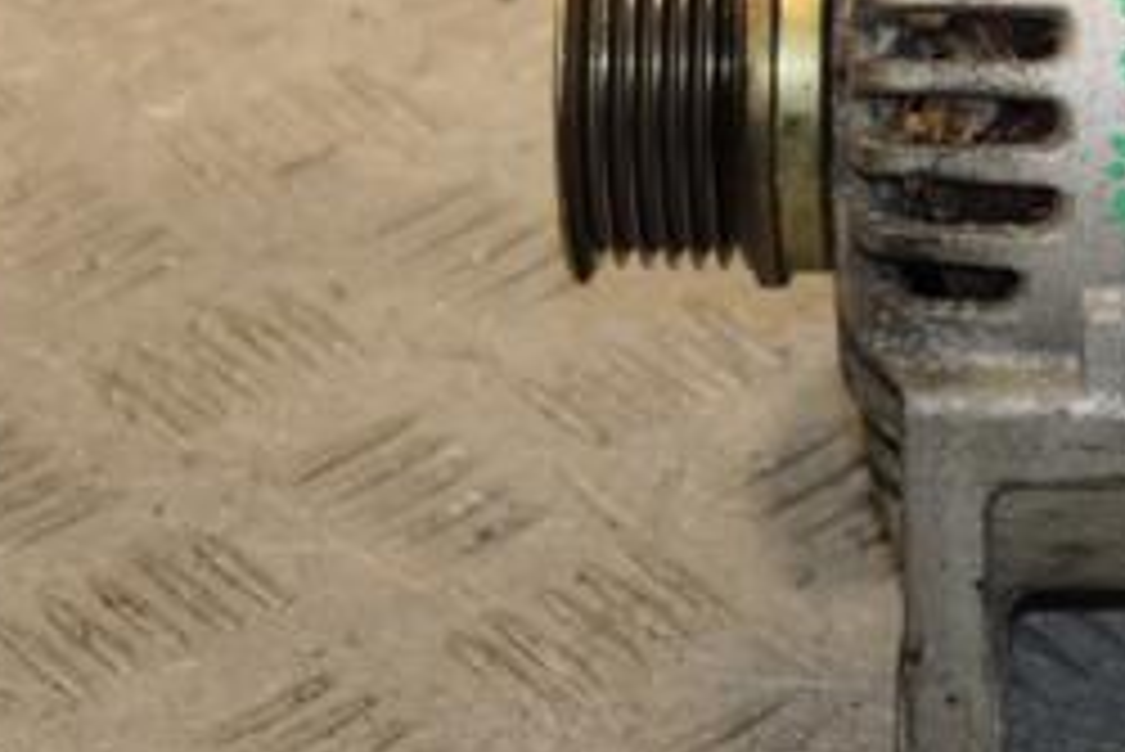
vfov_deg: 6.2
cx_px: 1138
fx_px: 6972
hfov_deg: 9.2
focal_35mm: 223
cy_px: 90
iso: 800
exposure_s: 1/200
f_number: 5.6
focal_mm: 62
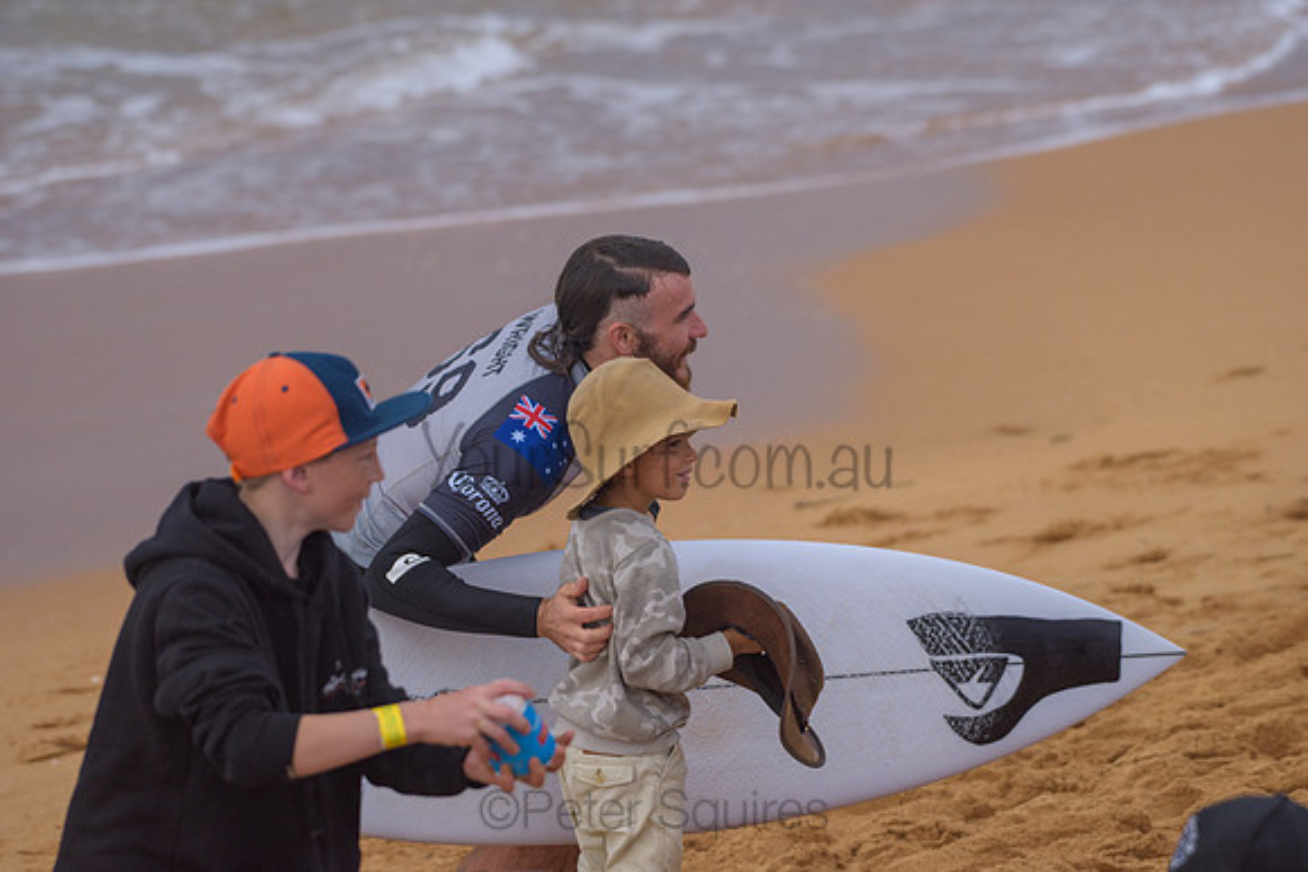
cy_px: 436
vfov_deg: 6.8
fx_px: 7372
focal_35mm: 203
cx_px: 654
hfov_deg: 10.1
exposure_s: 1/2000
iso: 720
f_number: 5.6
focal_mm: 200
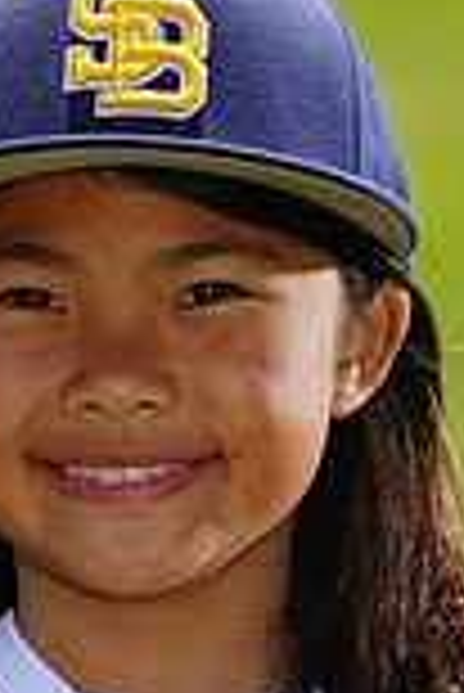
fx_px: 17726
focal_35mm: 919
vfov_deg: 2.2
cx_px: 92
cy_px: 864
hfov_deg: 1.5
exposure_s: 1/250
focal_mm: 244
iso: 100
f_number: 8
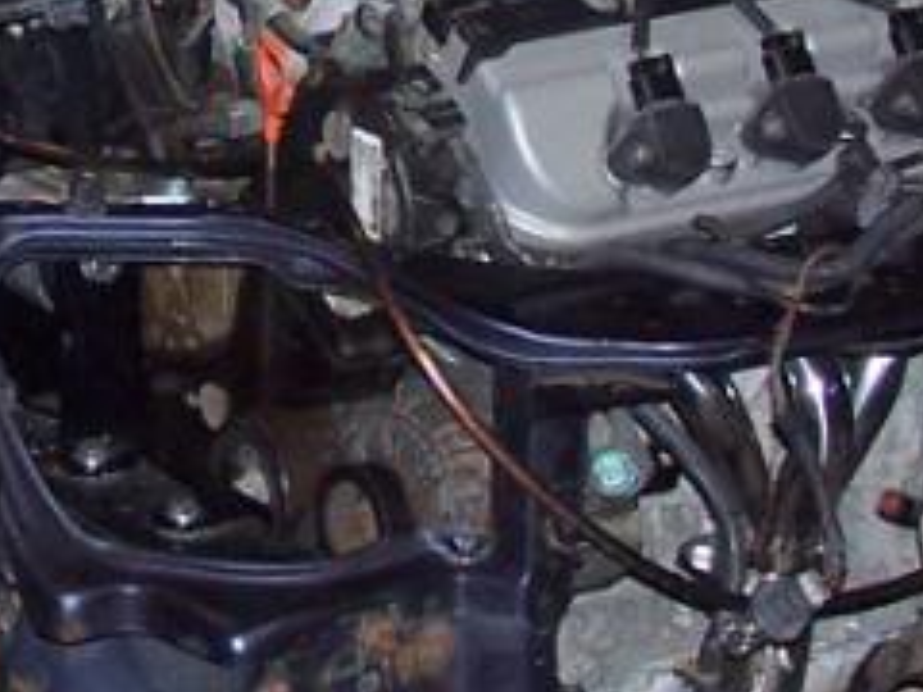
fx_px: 5813
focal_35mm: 218
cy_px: -165
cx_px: -38
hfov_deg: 9.0
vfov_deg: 6.8
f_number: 3.2
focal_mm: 8.5
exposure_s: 1/60
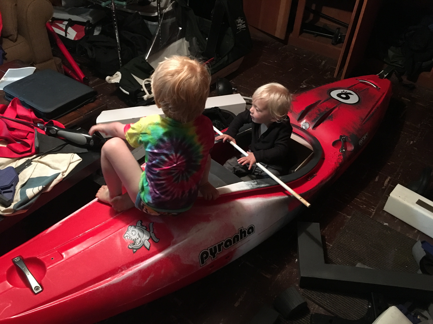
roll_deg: -4.6
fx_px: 363
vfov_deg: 48.2
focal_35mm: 29
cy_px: 162
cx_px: 216
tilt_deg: -39.9
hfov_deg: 61.7
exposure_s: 1/15
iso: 320
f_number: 2.2
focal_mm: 4.15
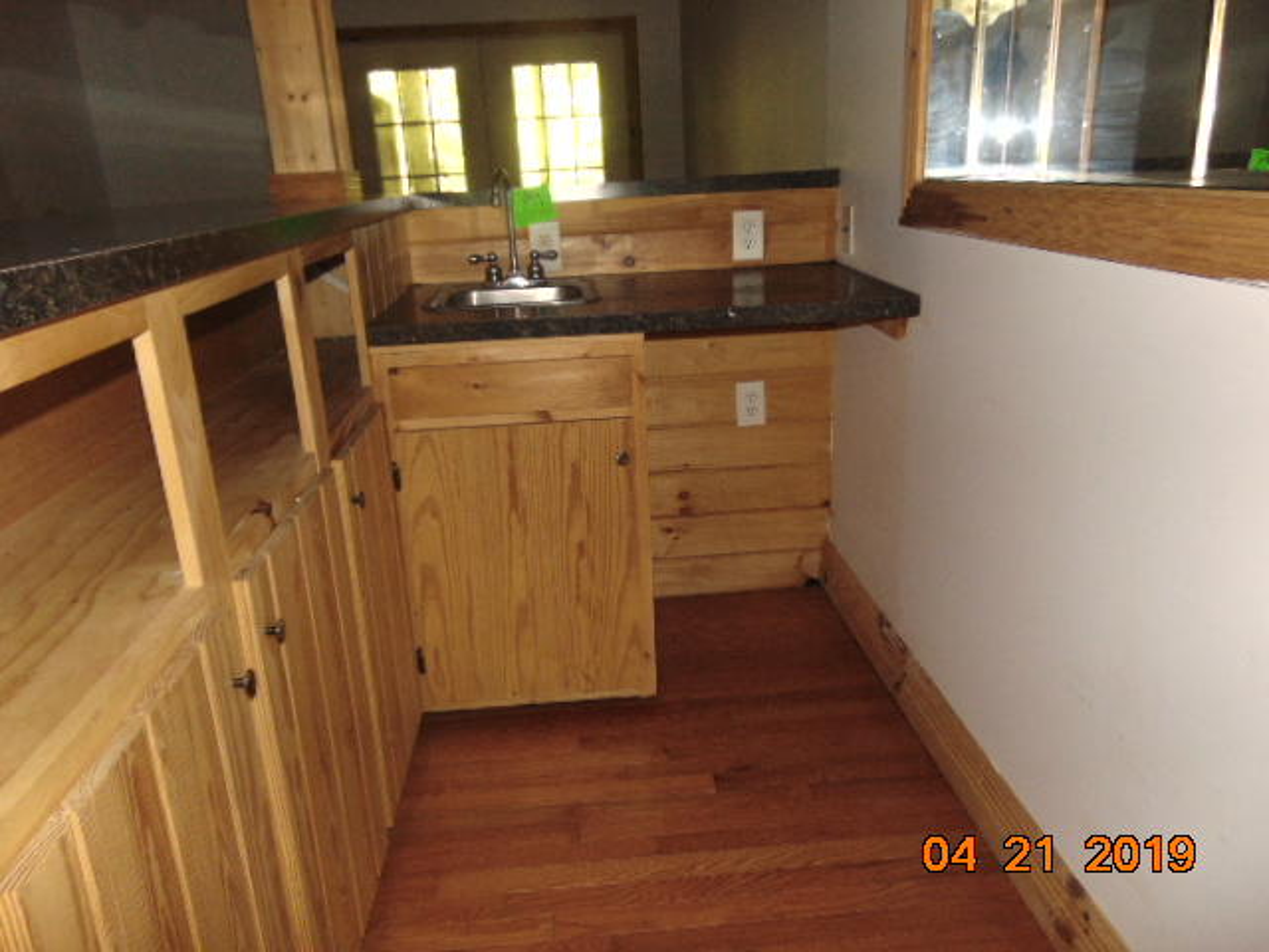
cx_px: 634
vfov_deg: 54.9
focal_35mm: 25
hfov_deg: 69.4
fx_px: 916
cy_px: 476
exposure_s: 1/30
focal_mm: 4.5
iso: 200
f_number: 3
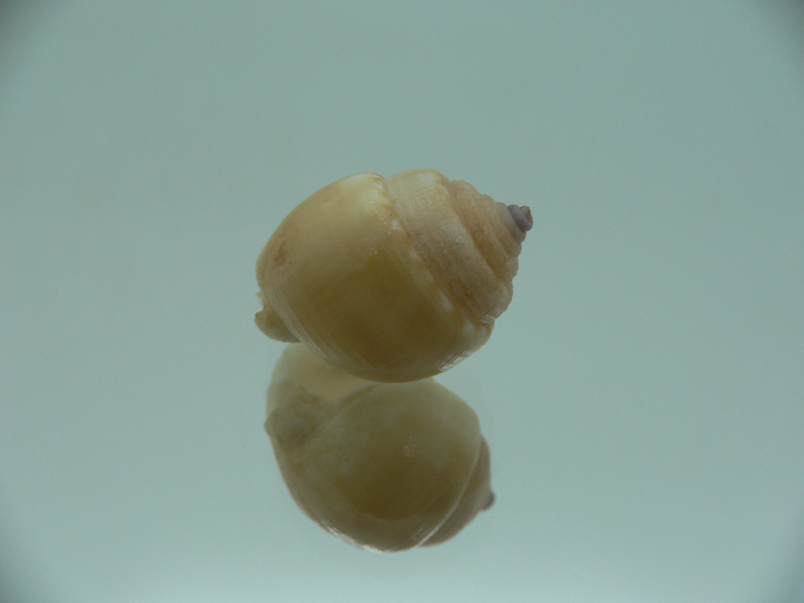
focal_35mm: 35
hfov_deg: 52.6
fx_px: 813
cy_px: 302
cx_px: 402
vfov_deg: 40.7
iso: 80
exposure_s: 1/60
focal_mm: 4.6
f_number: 2.8
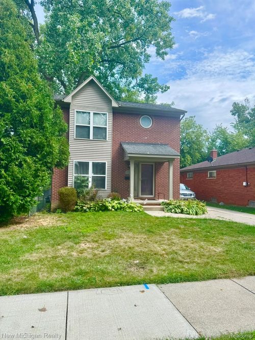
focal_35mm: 24
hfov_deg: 56.8
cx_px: 128
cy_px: 170
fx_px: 236
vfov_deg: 71.6
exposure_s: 1/2252
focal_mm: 6.76
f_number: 1.78
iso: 80
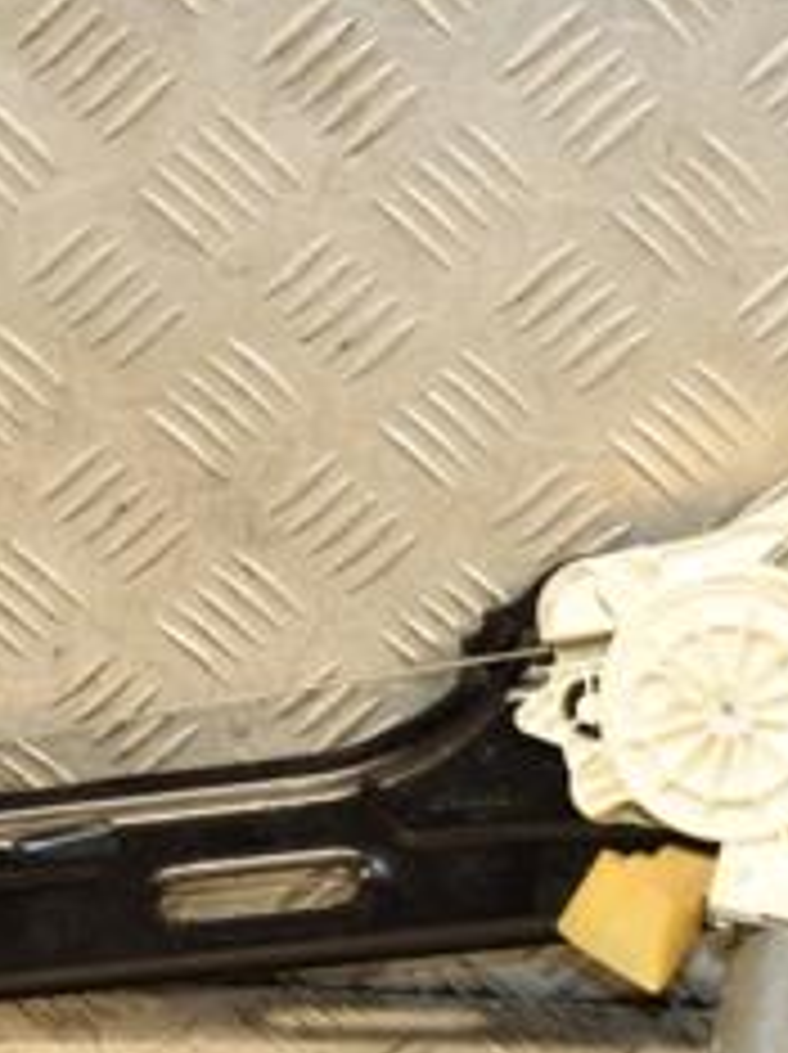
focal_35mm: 126
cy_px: 626
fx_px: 3831
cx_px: 756
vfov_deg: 15.6
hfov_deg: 11.6
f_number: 5
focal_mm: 34
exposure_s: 1/160
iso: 800
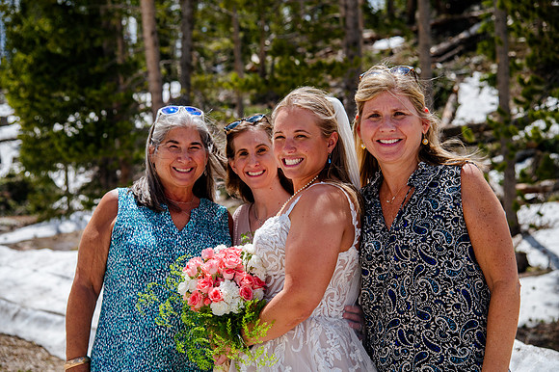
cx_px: 280
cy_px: 186
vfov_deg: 20.6
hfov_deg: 30.5
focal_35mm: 66
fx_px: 1024
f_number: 5
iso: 200
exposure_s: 1/320
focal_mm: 66
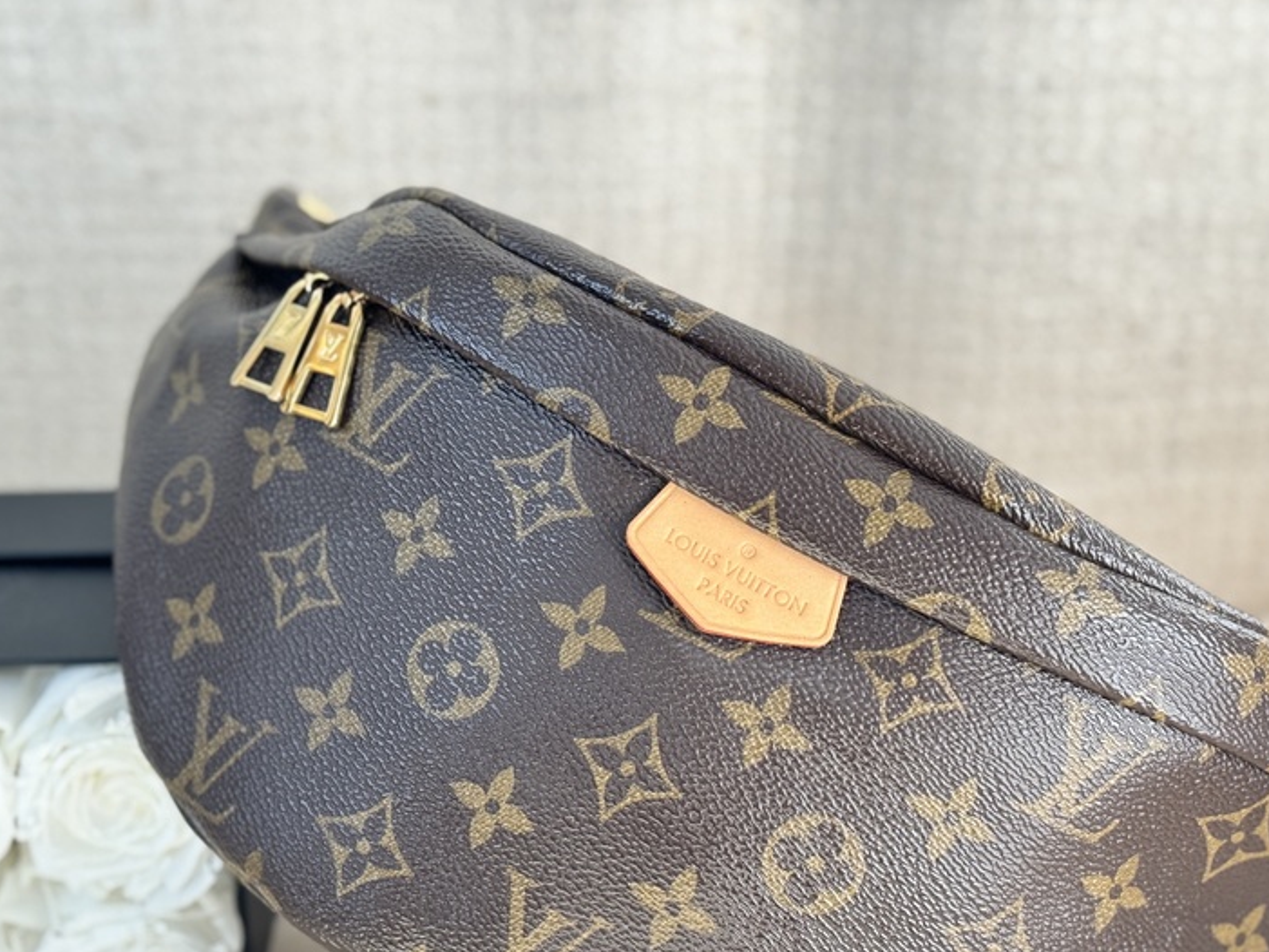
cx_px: 614
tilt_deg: -23.3
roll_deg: +2.4
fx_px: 2530
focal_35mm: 69
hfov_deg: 28.2
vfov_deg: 21.2
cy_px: 681
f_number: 1.78
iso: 200
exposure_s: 1/59
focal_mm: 6.86
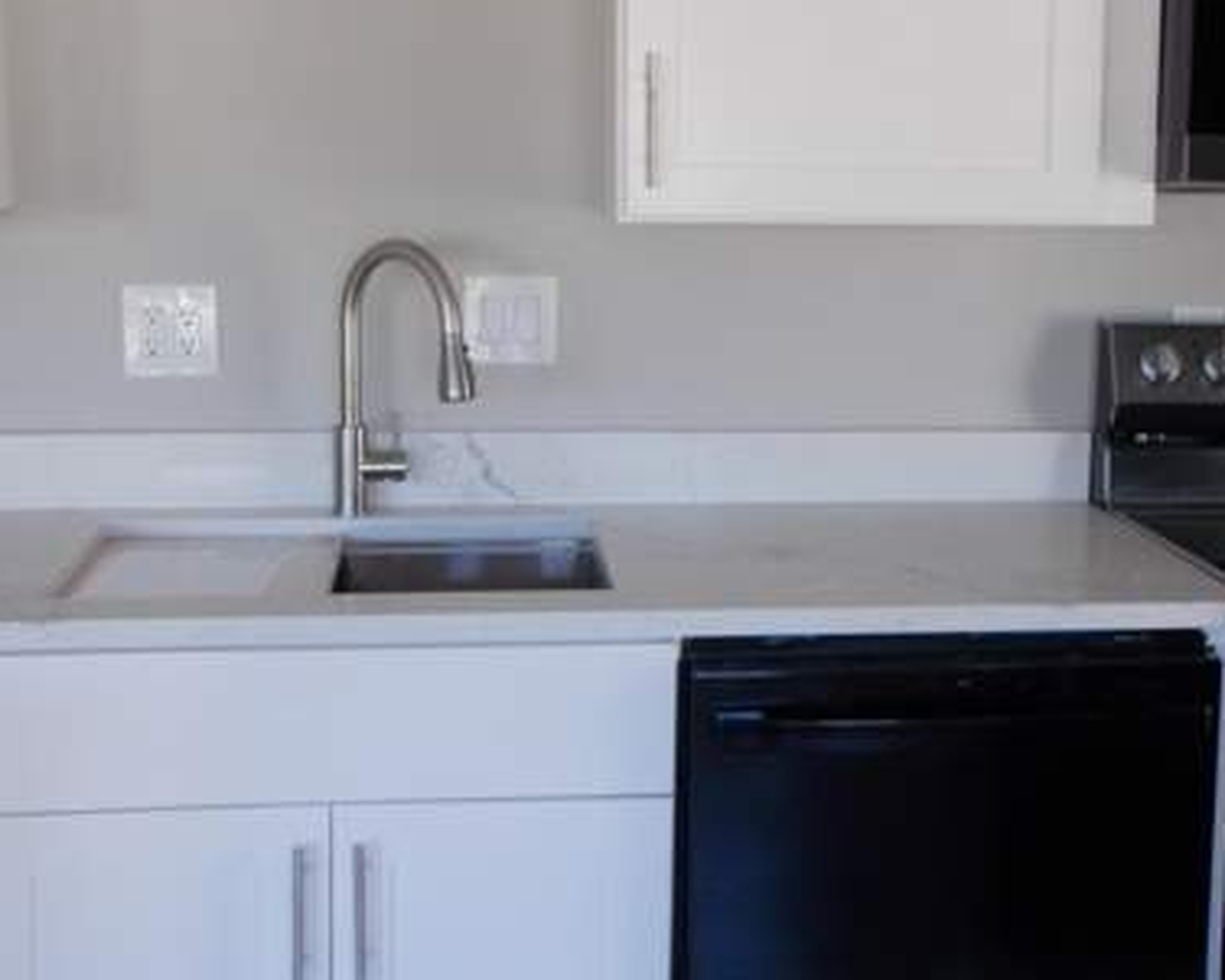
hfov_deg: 34.5
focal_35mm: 54
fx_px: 1958
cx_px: 775
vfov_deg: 28.0
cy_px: 368
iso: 80
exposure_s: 1/30
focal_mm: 4.6
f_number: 3.2
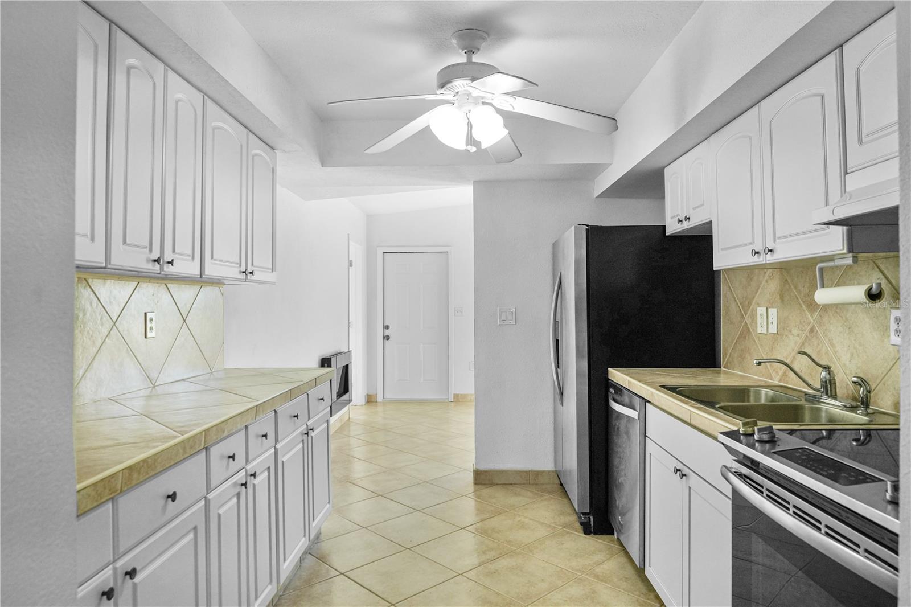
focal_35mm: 21
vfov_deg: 59.5
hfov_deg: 81.2
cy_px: 304
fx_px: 531
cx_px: 456
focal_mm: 14
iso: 320
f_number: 5
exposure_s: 1/100
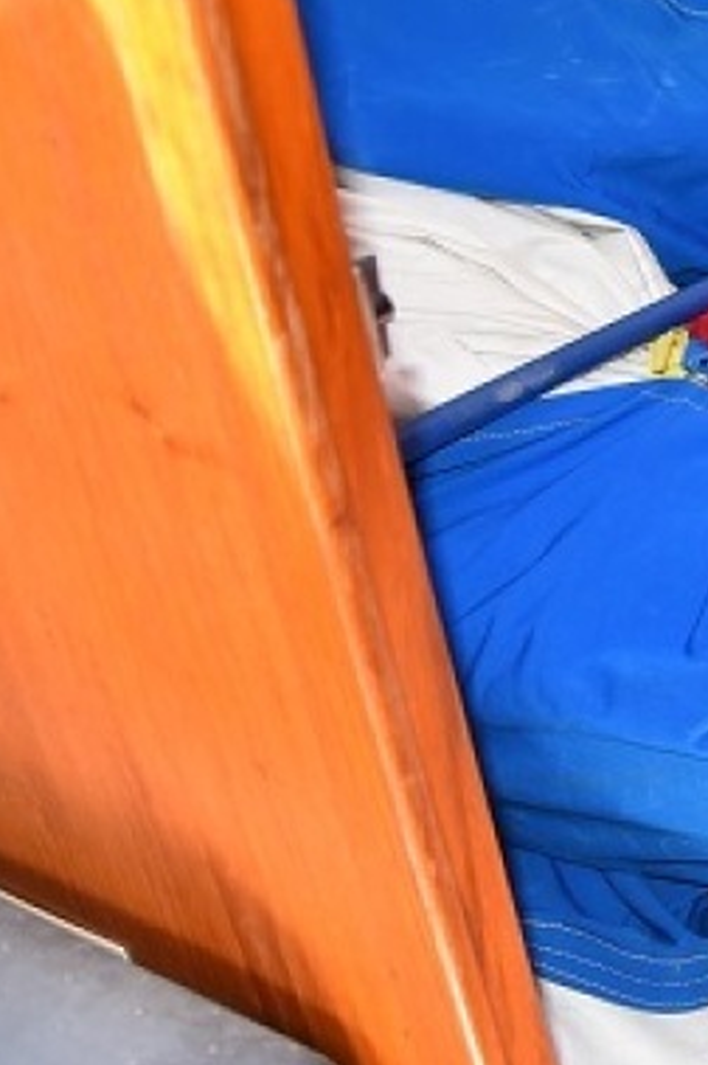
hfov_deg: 19.5
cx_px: 1162
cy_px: 250
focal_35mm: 57
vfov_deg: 34.3
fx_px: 1684
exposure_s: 1/80
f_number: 4.5
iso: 800
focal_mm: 24
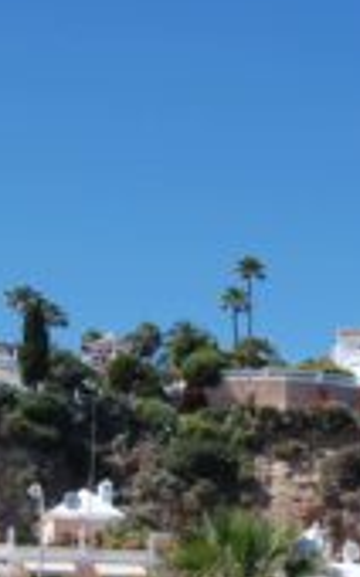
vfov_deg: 19.0
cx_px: 387
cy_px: 511
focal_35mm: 108
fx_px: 1698
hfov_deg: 11.9
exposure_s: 1/200
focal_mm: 24
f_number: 7.1
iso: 100
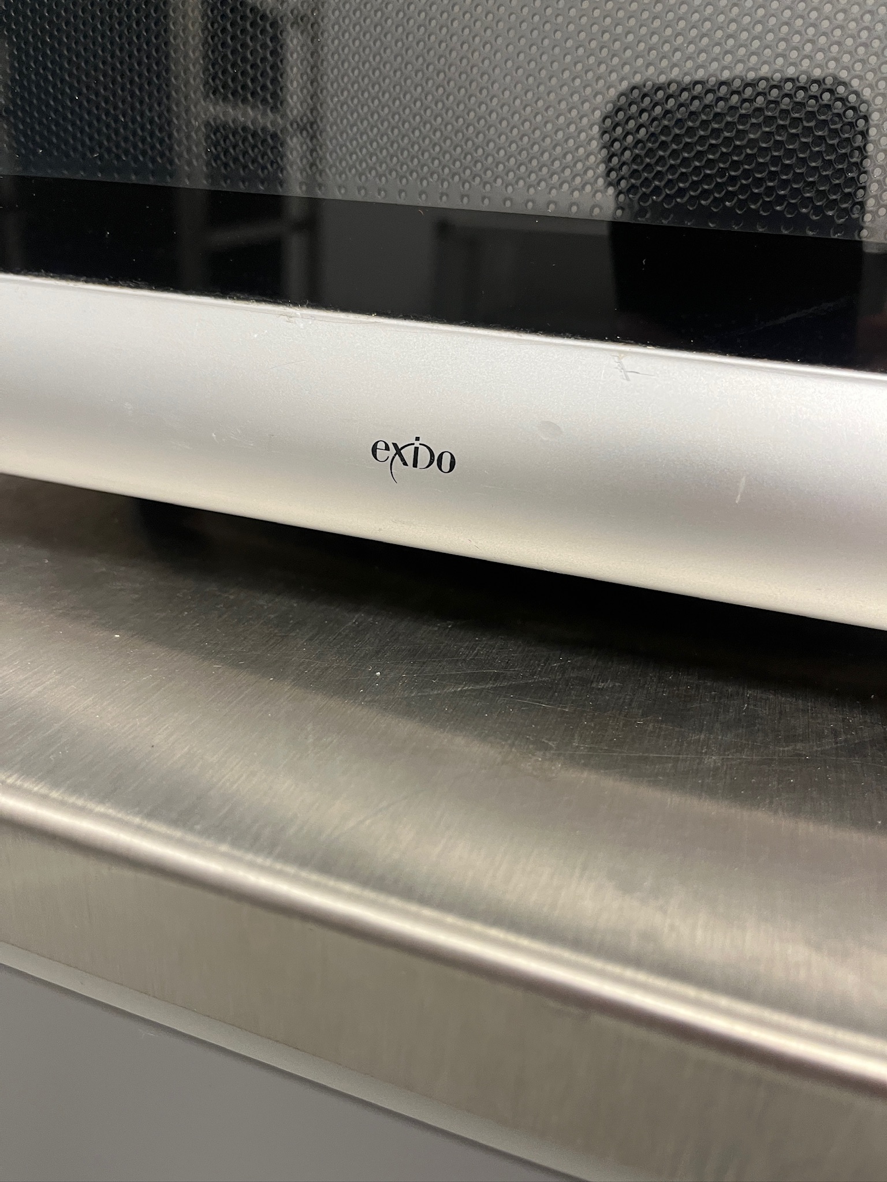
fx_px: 888
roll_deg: -3.4
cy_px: 591
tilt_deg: -24.9
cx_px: 444
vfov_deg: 67.3
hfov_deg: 53.1
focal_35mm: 26
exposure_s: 1/50
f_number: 1.6
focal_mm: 5.1
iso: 160
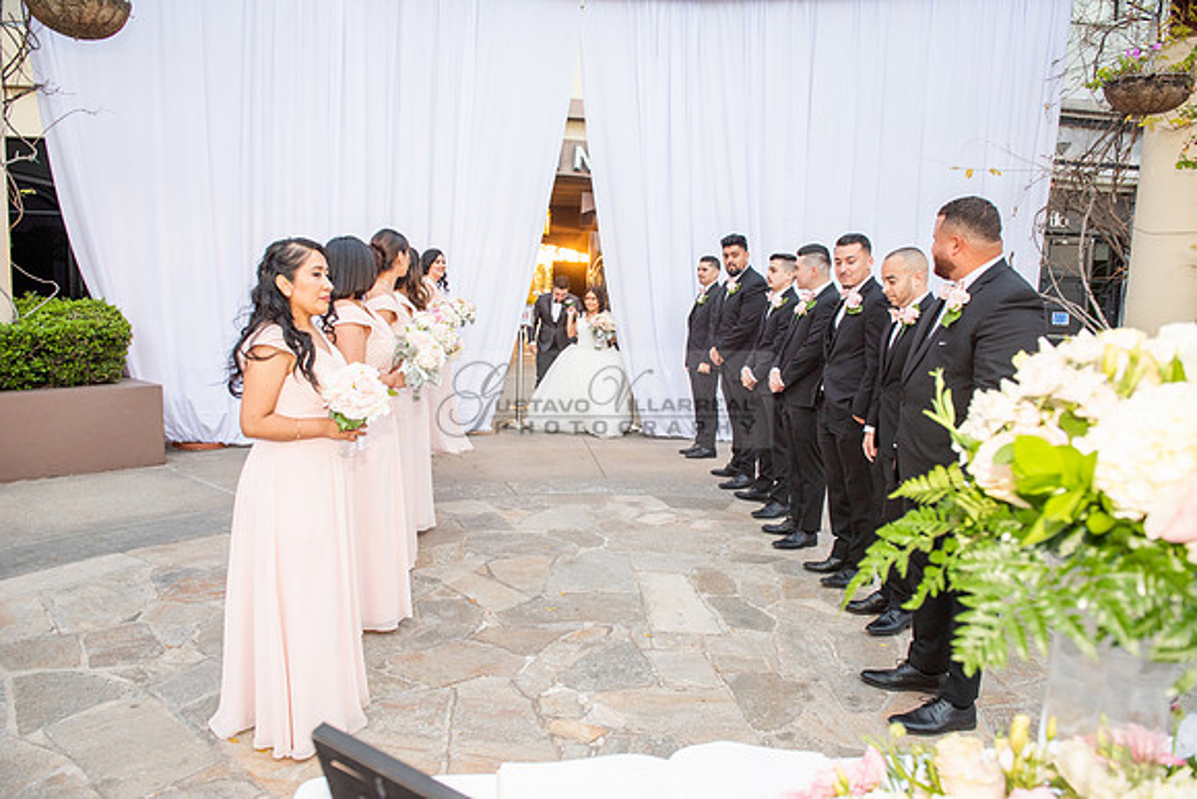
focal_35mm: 24
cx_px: 598
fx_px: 798
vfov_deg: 53.2
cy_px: 400
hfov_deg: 73.7
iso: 800
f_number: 5
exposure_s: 1/160
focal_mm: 24
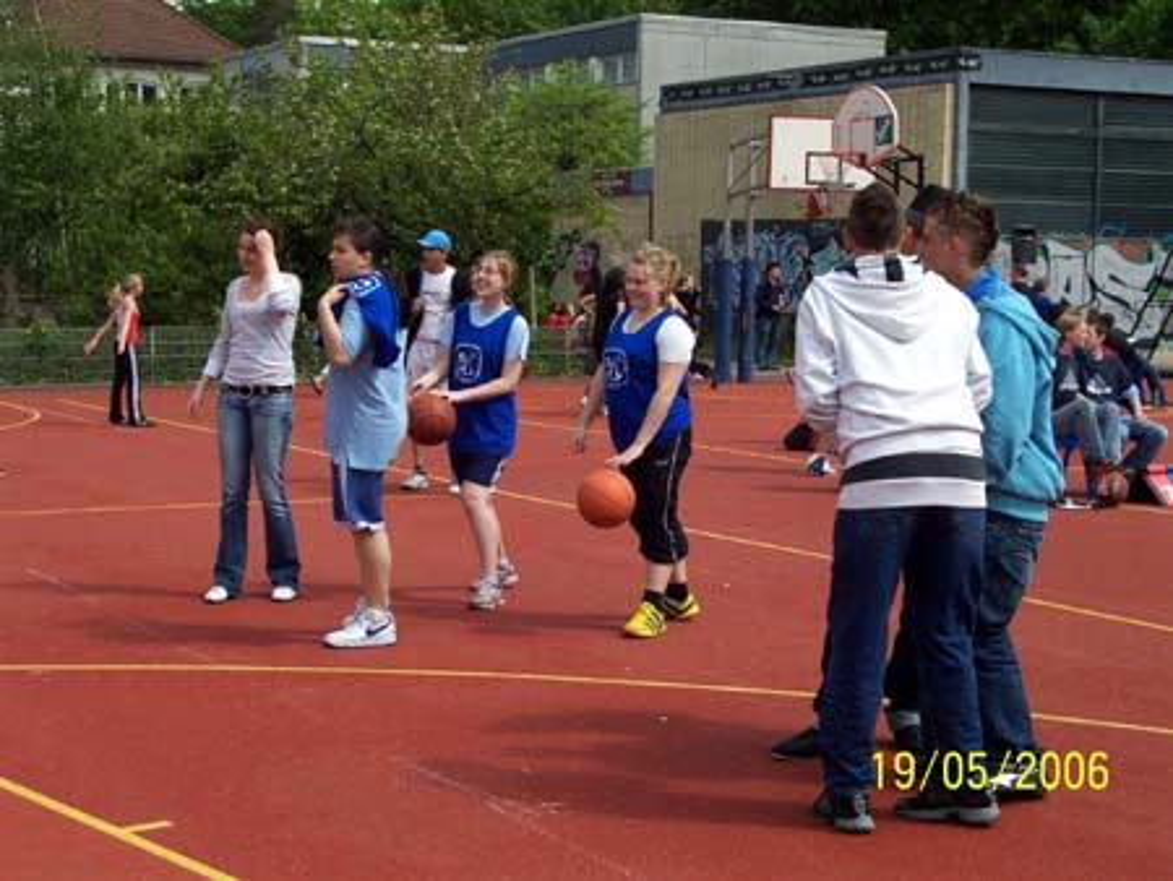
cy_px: 440
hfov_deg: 30.7
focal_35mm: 63
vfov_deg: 23.3
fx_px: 2136
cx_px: 586
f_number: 5.6
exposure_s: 1/500
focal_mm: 13.3
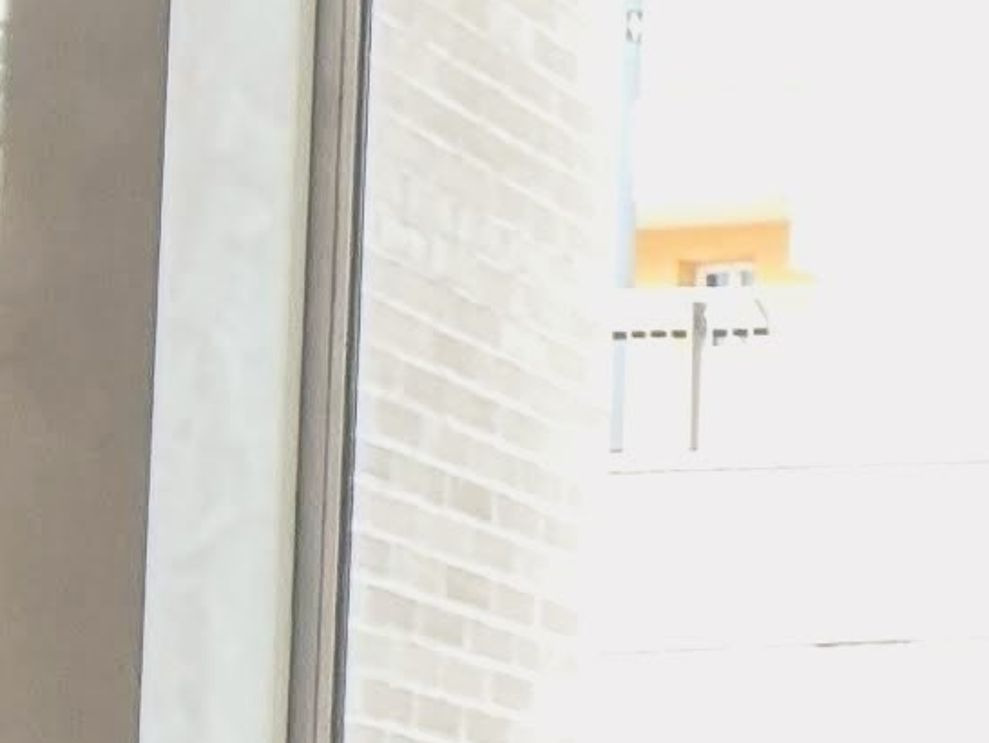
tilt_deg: +10.2
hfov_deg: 7.9
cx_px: 3505
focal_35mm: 192
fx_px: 5488
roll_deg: +2.4
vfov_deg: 7.7
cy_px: 346
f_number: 1.5
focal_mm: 5.7
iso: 80
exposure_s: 1/55
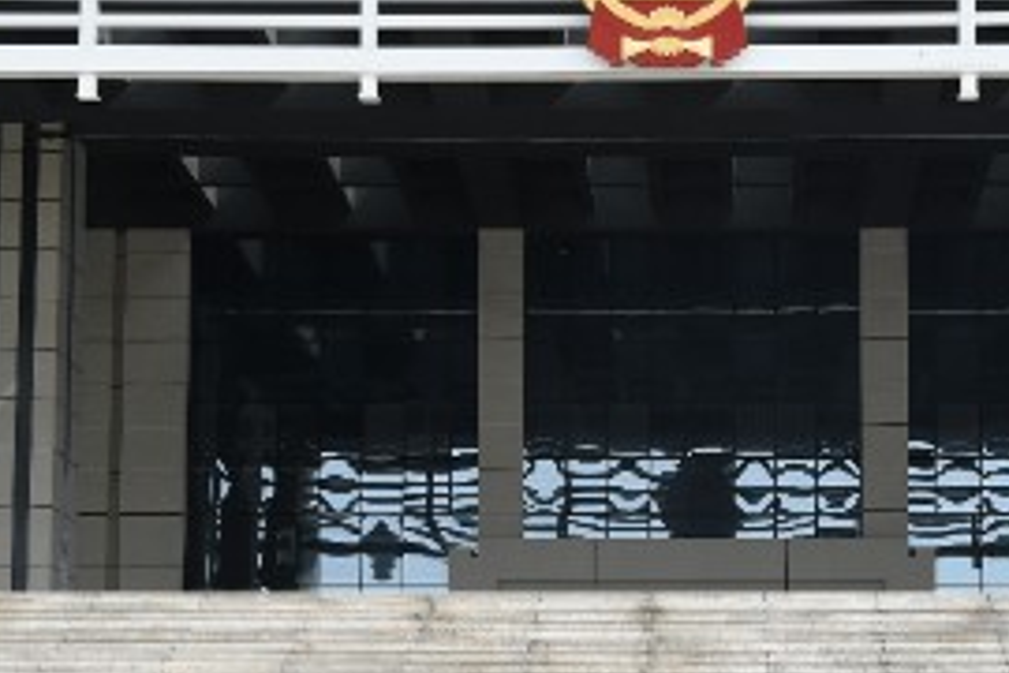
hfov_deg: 20.2
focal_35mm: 101
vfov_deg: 13.4
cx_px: 661
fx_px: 2831
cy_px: 617
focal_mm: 26
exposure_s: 1/500
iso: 160
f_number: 4.5
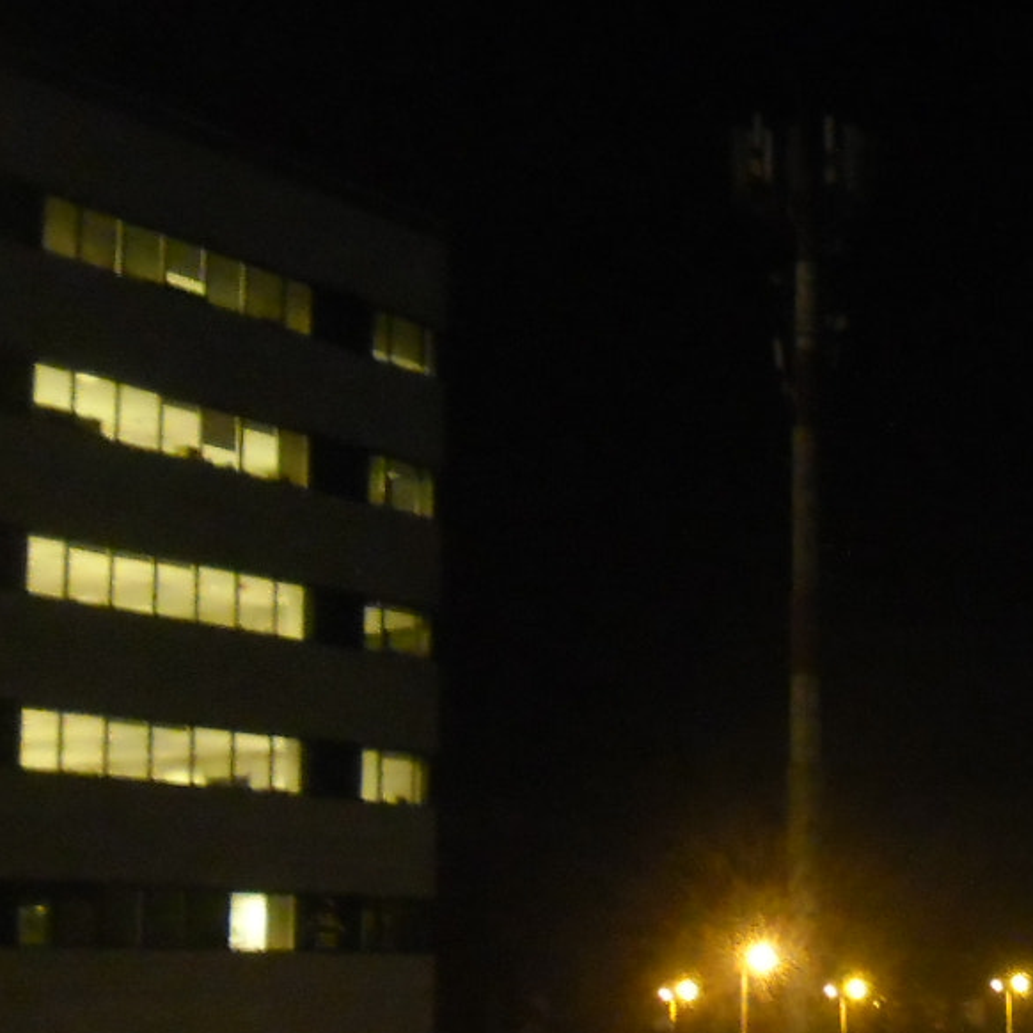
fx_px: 2836
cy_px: 648
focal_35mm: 84
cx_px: 1660
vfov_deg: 20.6
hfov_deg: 17.9
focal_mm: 4.9
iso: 400
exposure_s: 1/3
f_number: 3.5
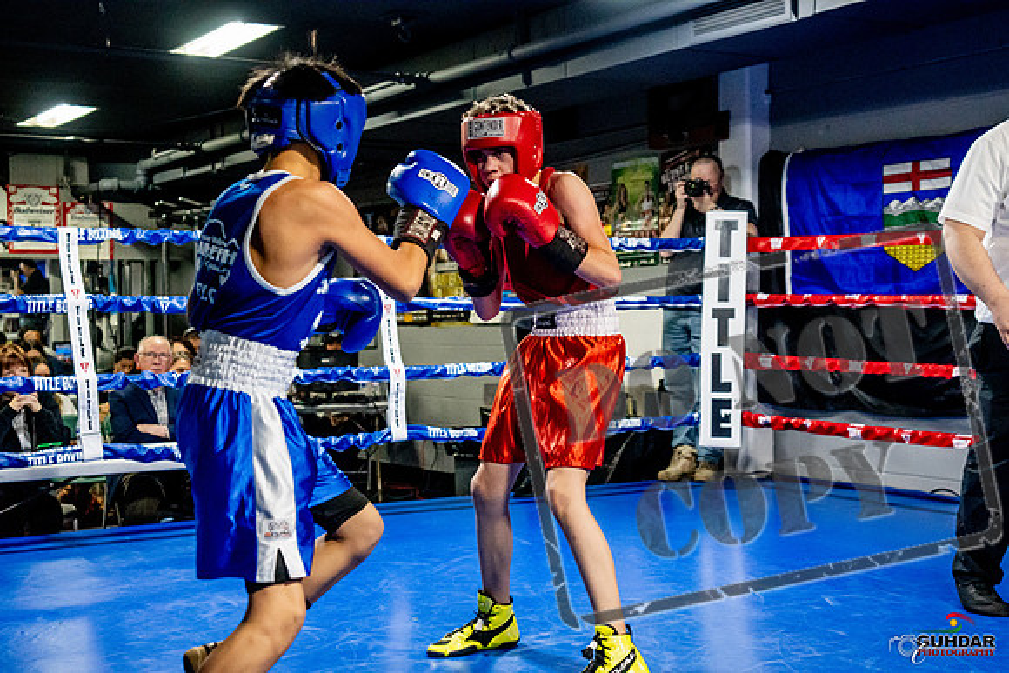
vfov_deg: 26.0
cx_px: 504
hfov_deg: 38.2
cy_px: 336
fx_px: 1458
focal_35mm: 52
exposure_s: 1/800
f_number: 2.8
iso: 5000
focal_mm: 35
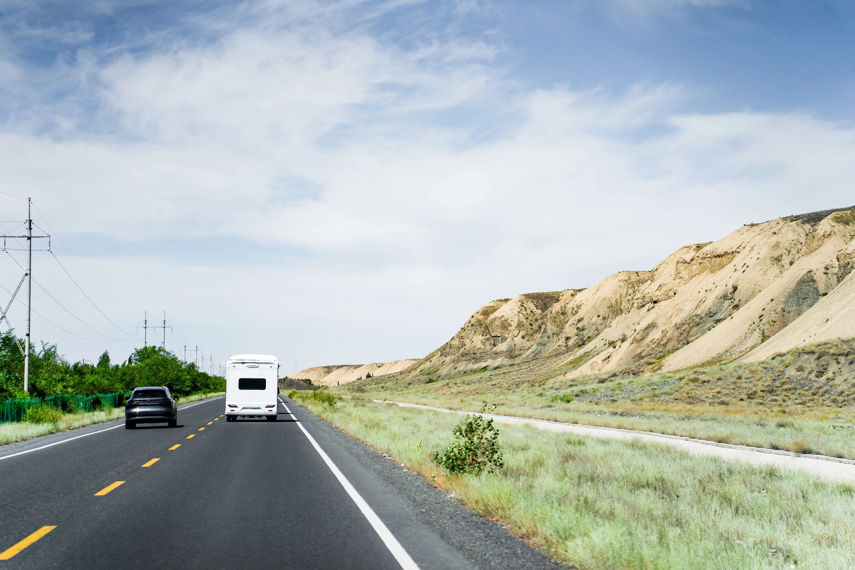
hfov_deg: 27.0
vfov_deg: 18.2
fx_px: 1781
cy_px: 285
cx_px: 428
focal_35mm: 75
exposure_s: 1/8000
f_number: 2.8
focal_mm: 75
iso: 250
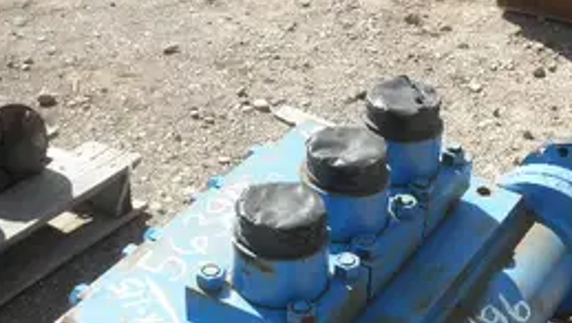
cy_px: 312
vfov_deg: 16.1
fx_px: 1123
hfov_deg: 28.3
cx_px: 402
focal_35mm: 74
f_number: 3.4
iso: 64
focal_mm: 7.9
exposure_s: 1/500
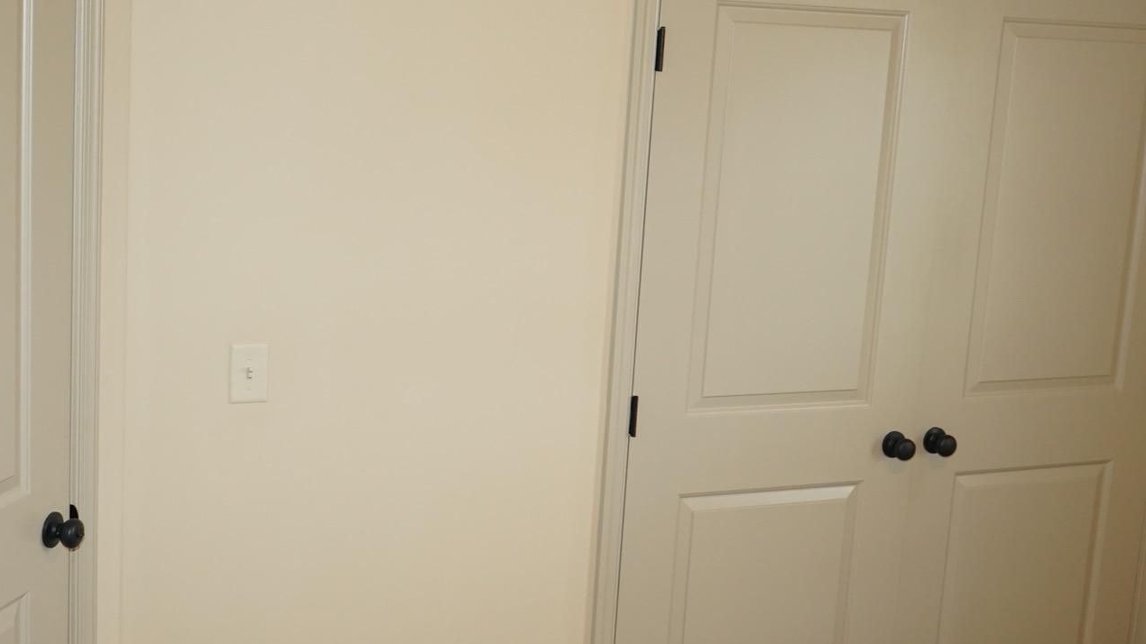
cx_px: 482
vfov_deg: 24.4
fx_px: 1489
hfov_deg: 42.0
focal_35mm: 49
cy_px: 284
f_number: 5.6
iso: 2500
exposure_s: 1/60
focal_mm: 29
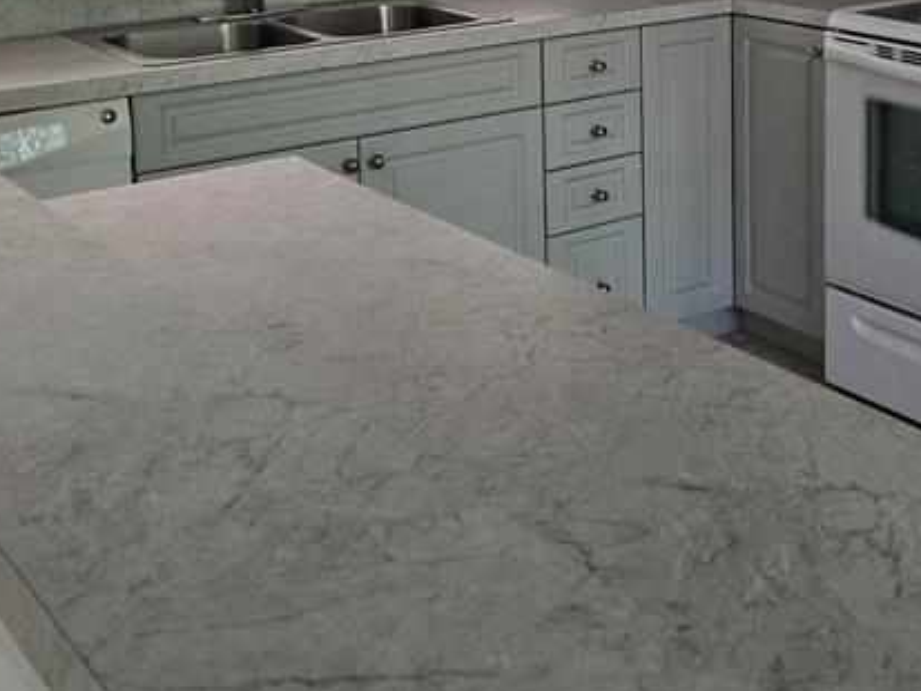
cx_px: 714
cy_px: 9
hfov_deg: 33.0
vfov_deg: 24.6
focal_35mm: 57
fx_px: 1517
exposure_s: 1/120
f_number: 1.7
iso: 250
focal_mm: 6.3
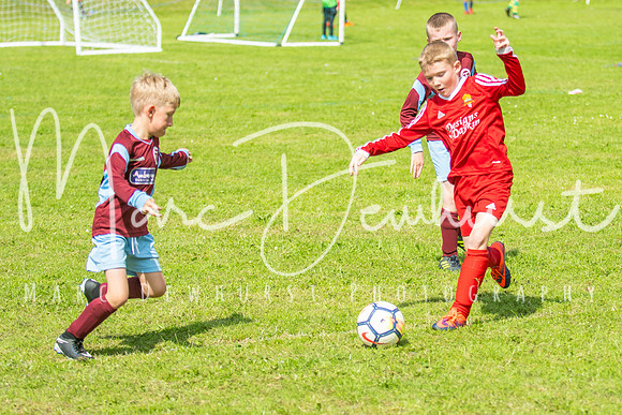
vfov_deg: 9.3
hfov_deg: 13.8
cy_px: 152
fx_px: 2558
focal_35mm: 148
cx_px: 393
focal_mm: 78
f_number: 3.2
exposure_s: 1/2500
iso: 250
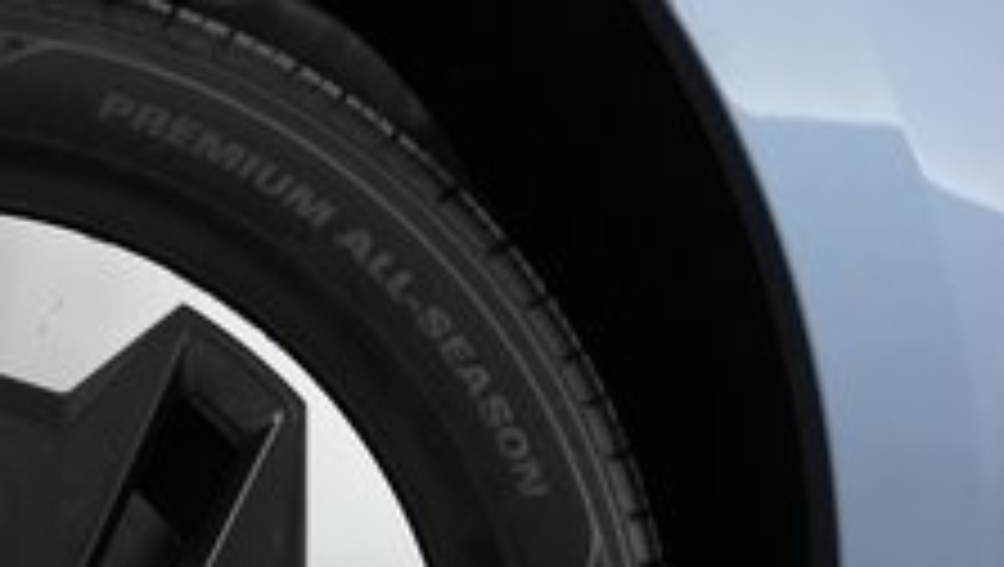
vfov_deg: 14.8
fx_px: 2079
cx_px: -81
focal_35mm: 78
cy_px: 738
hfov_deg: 25.3
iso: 2500
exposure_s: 1/160
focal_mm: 26
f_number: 2.8
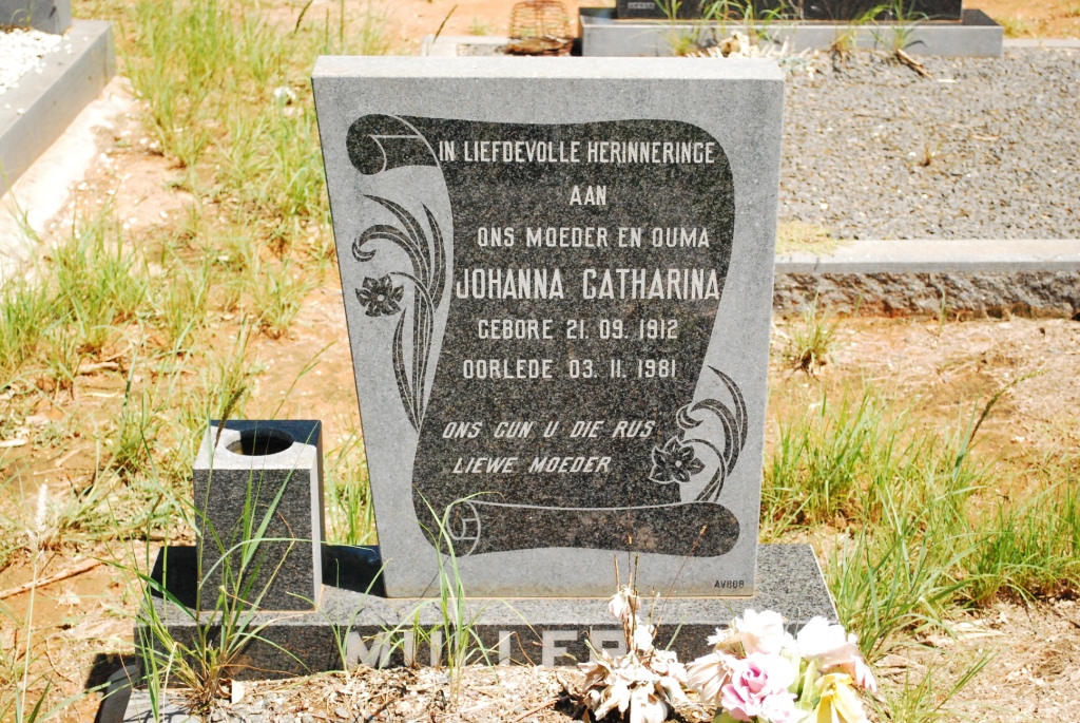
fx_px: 1892
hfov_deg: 31.9
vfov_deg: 21.6
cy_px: 362
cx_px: 540
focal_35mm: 63
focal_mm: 42
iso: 1600
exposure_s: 1/4000
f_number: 5.3
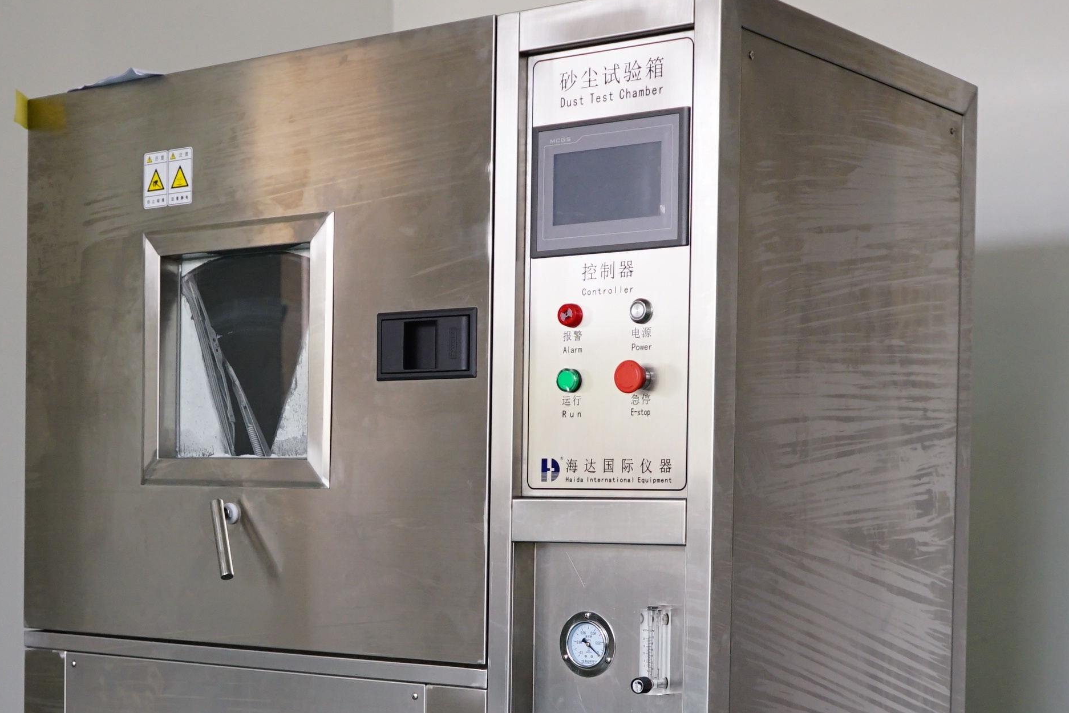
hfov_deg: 31.8
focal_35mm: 63
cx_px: 432
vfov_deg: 21.4
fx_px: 1871
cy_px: 551
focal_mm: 30
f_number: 3.5
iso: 1000
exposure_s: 1/60
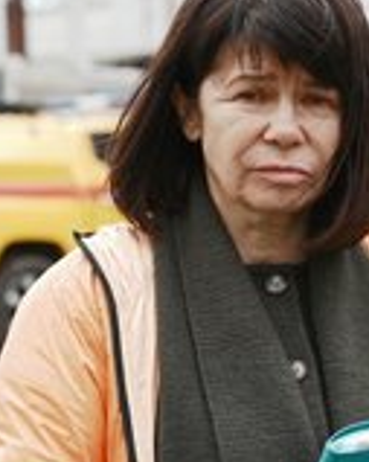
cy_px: 324
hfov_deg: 14.8
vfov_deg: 18.4
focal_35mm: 104
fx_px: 1421
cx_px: 256
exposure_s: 1/250
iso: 50
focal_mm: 44
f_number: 3.2
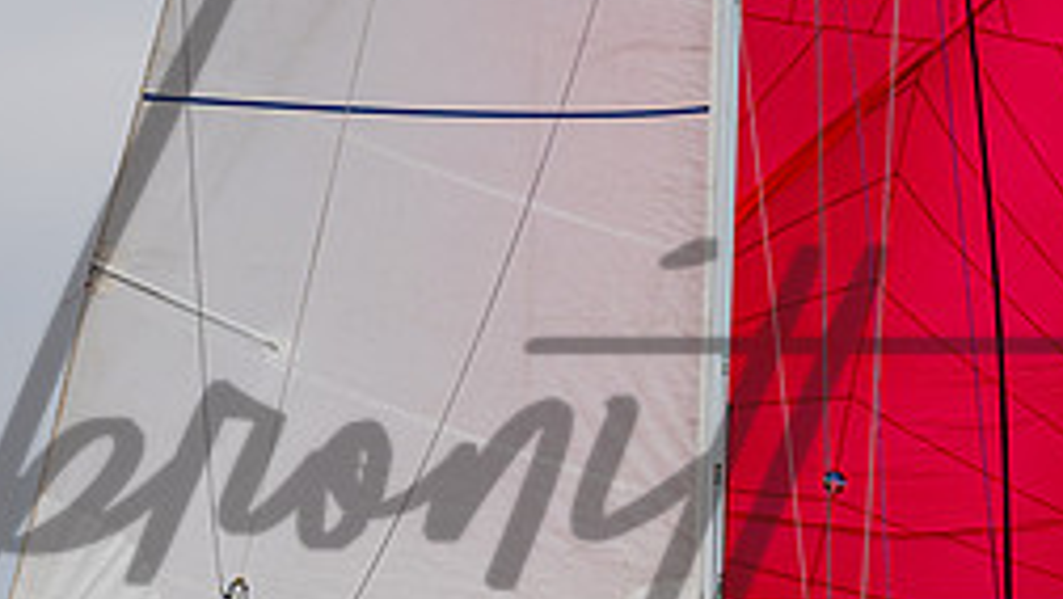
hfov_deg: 6.2
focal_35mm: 347
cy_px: 533
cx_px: 117
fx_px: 9785
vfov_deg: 3.5
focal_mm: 125
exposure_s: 1/1000
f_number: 6.3
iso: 250
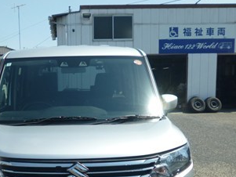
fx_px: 348
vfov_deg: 28.0
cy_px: 141
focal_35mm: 51
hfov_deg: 36.8
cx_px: 68
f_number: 9
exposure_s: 1/200
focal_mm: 4.3
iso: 100
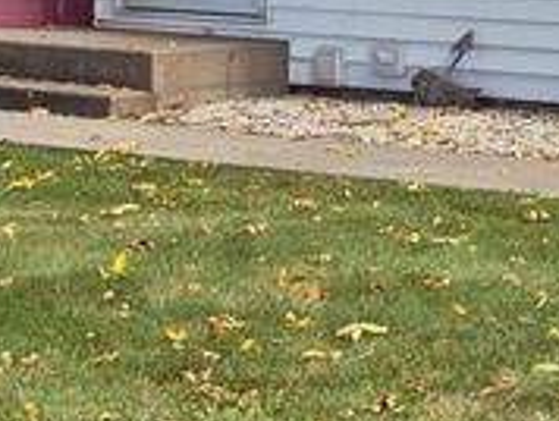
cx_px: 829
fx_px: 2668
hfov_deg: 11.5
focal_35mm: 165
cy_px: -113
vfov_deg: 8.9
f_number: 1.8
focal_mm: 5.4
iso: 80
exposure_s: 1/1456
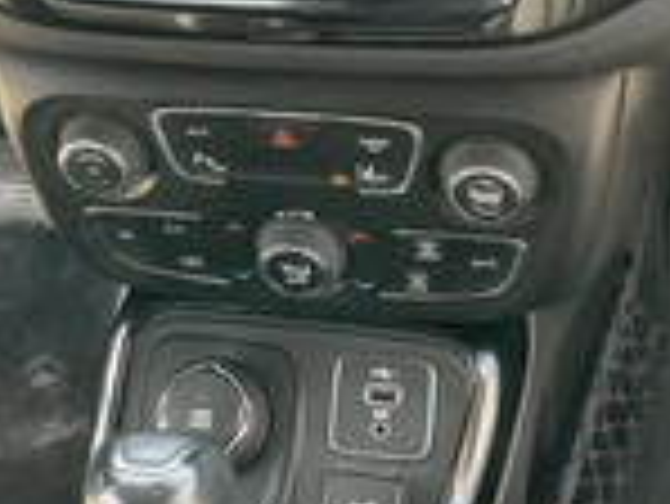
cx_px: 319
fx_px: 1511
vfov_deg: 18.2
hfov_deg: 25.0
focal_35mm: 78
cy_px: -54
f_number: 1.8
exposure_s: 1/122
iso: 64
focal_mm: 3
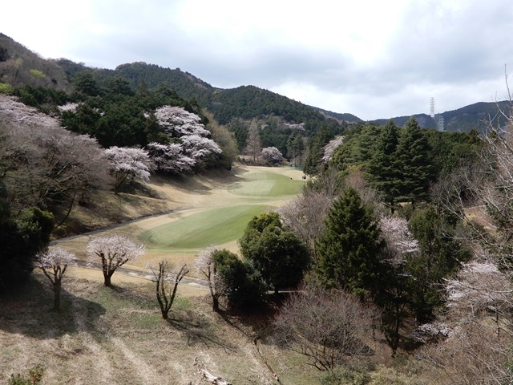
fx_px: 519
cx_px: 256
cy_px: 192
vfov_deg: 40.7
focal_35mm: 35
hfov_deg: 52.6
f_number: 4
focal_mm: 6.2
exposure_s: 1/800
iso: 80
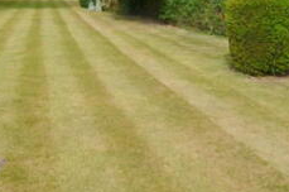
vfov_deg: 28.5
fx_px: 345
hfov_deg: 44.5
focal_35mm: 43
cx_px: 85
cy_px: -13
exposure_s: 1/250
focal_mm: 10
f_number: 8
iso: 160
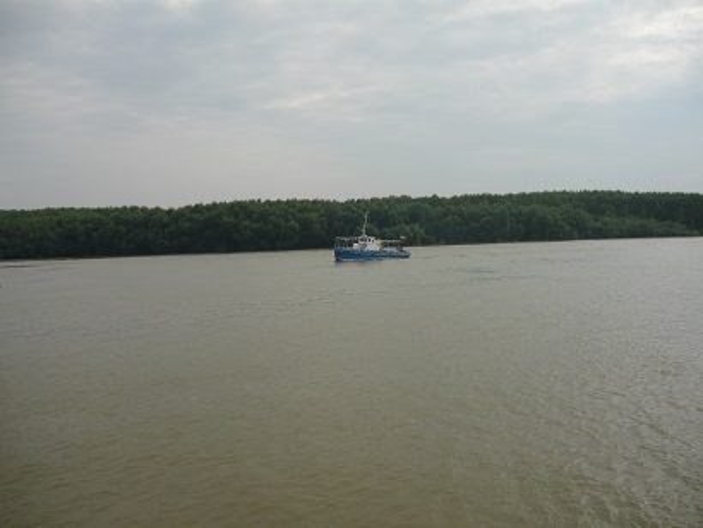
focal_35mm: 33
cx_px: 352
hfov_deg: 55.3
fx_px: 671
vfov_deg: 43.0
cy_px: 264
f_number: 8
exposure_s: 1/320
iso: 100
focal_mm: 5.5
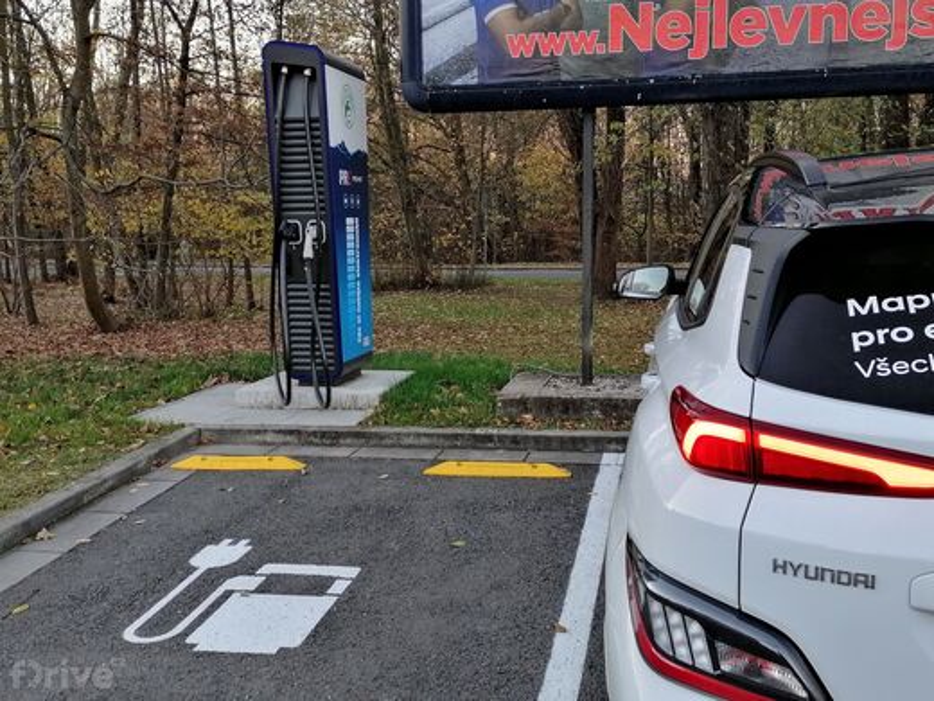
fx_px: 1052
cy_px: 350
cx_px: 467
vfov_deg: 36.8
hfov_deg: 47.9
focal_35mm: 39
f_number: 1.8
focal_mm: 5.3
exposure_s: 1/33.3
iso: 80
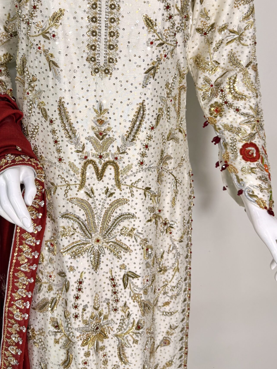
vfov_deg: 50.6
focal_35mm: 36
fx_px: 384
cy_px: 129
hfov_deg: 39.5
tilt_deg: -14.9
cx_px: 110
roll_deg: -0.6
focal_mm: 6.76
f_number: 1.78
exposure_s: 1/100
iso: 100
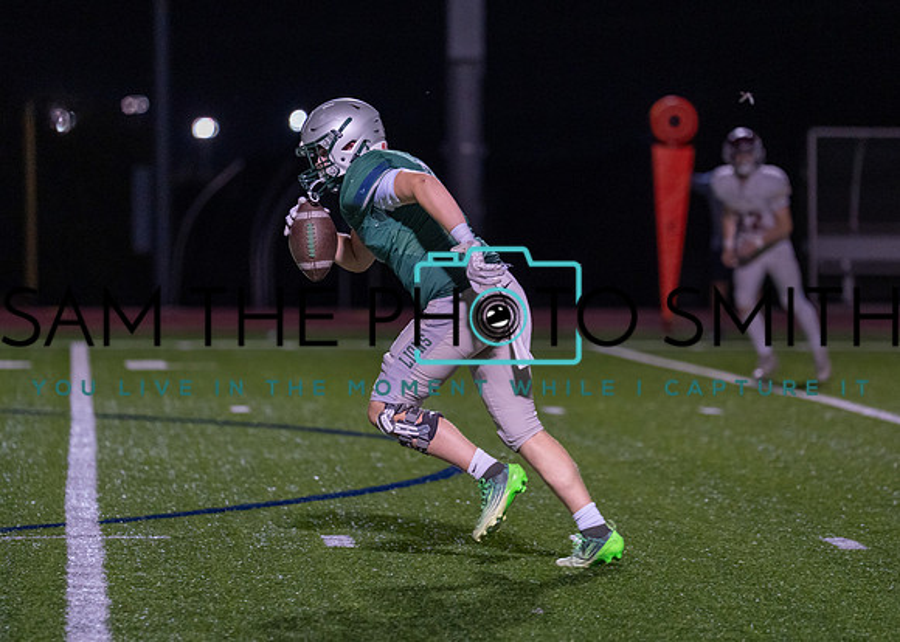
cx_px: 458
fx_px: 5819
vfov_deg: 6.3
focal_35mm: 228
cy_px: 284
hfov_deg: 8.8
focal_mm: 173
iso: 2500
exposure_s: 1/1000
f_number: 2.8
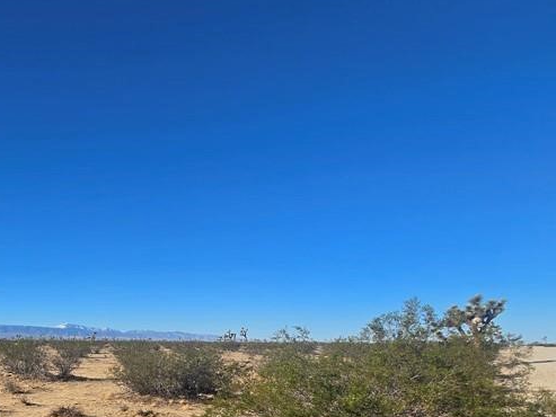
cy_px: 338
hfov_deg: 52.5
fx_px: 434
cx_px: 6
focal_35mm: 27
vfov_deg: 48.3
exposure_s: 1/2423
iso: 50
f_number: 2.2
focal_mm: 2.2
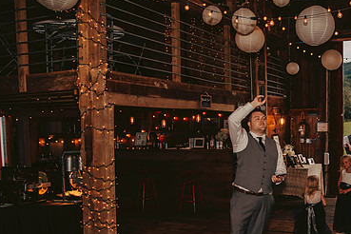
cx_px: 269
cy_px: 164
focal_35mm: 44
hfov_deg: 42.9
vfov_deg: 30.2
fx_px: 429
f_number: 2.8
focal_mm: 28
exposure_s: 1/200
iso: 800
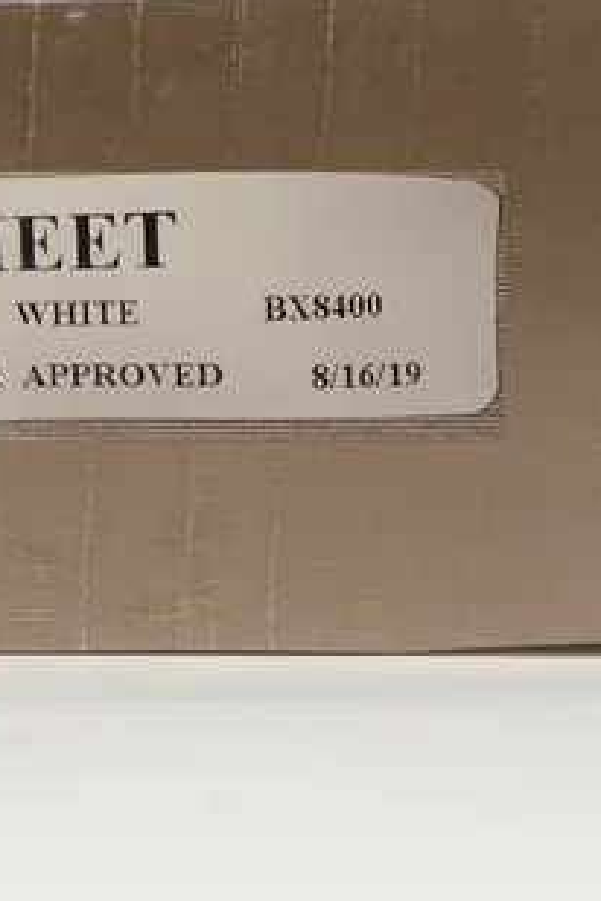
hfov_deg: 6.1
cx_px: -7
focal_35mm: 224
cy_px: -50
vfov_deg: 9.1
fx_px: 5609
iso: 100
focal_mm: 54
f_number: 5
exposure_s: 1/15
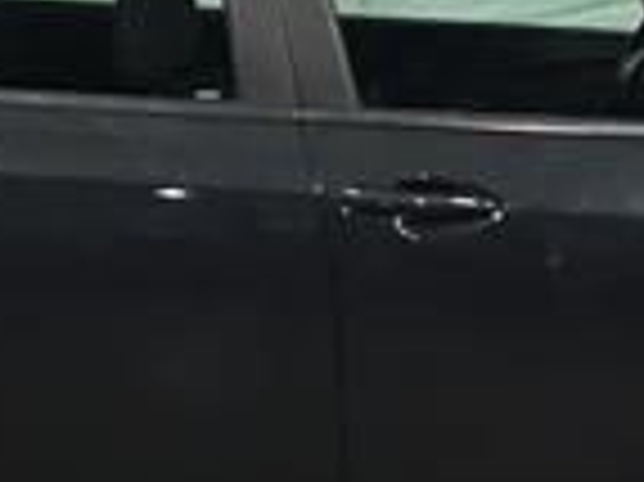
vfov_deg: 10.6
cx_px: 401
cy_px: 387
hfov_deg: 14.2
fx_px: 2584
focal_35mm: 139
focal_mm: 3.3
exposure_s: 1/30
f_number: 2.4
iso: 80
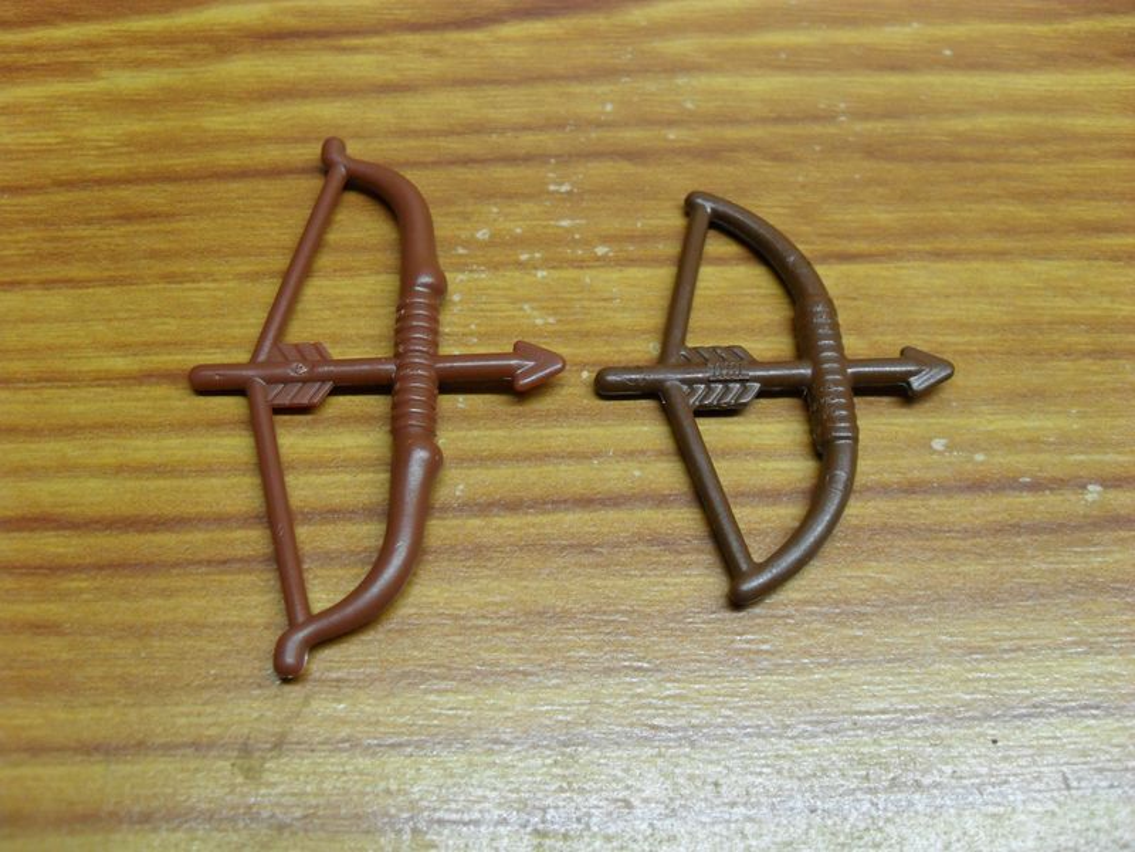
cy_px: 426
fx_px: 1148
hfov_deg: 52.6
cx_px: 568
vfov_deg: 40.7
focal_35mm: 35
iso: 200
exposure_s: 1/45
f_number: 2.8
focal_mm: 6.2
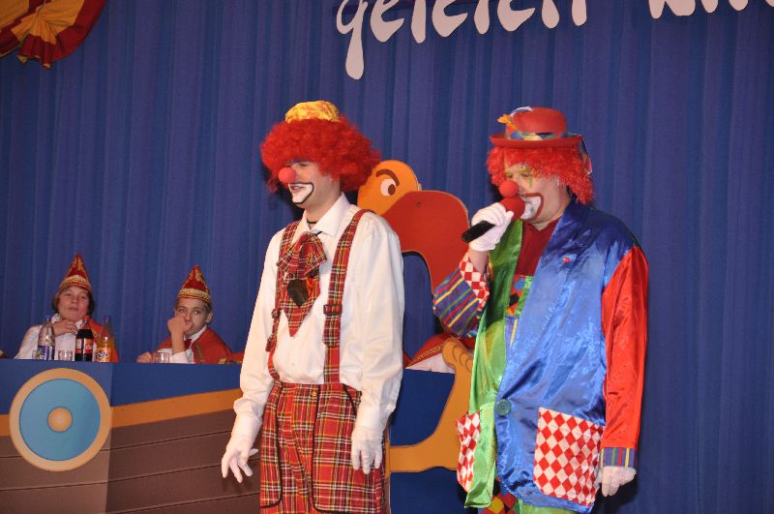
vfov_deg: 8.7
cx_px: 387
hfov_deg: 13.1
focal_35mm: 158
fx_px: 3381
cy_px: 257
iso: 400
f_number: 5.6
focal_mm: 105
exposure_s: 1/60
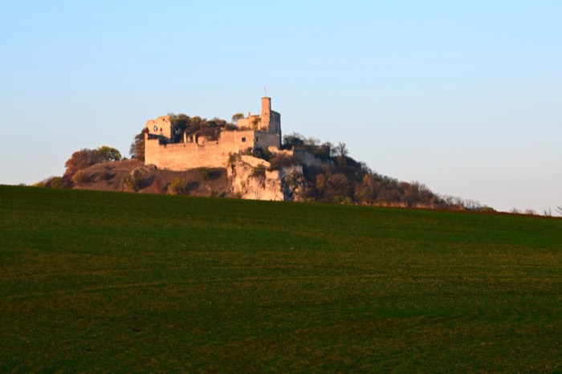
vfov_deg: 18.2
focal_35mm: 75
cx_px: 281
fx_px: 1170
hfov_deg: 27.0
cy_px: 187
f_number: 10
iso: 400
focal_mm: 50
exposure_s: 1/320
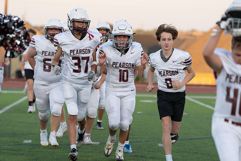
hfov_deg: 7.7
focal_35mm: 268
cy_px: 80
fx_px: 1794
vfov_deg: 5.1
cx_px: 120
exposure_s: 1/1000
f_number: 5.6
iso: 1600
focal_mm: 268
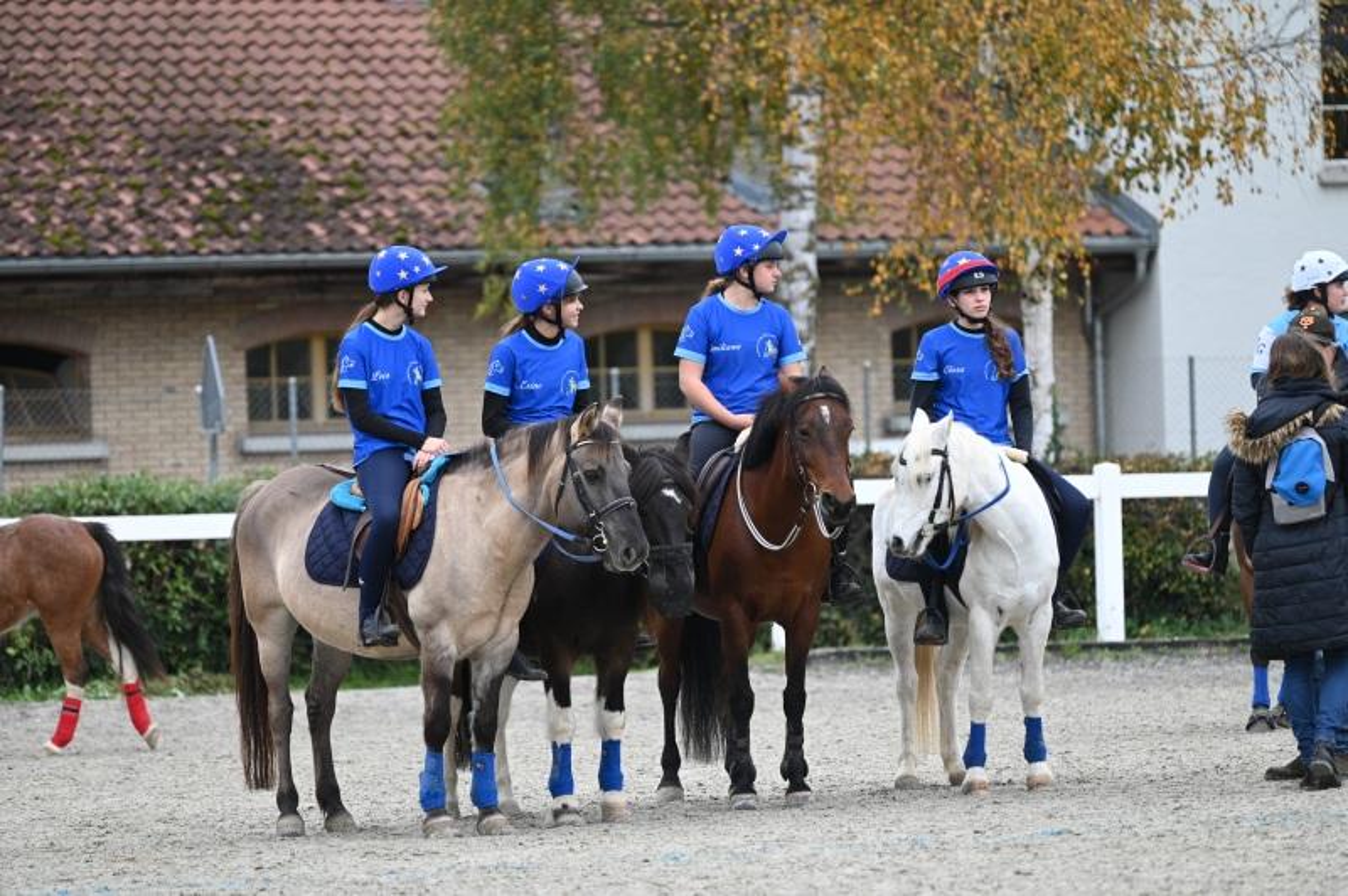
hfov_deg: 8.2
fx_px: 9353
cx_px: 674
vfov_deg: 5.5
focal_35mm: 250
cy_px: 448
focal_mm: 250
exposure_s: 1/800
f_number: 5
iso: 800
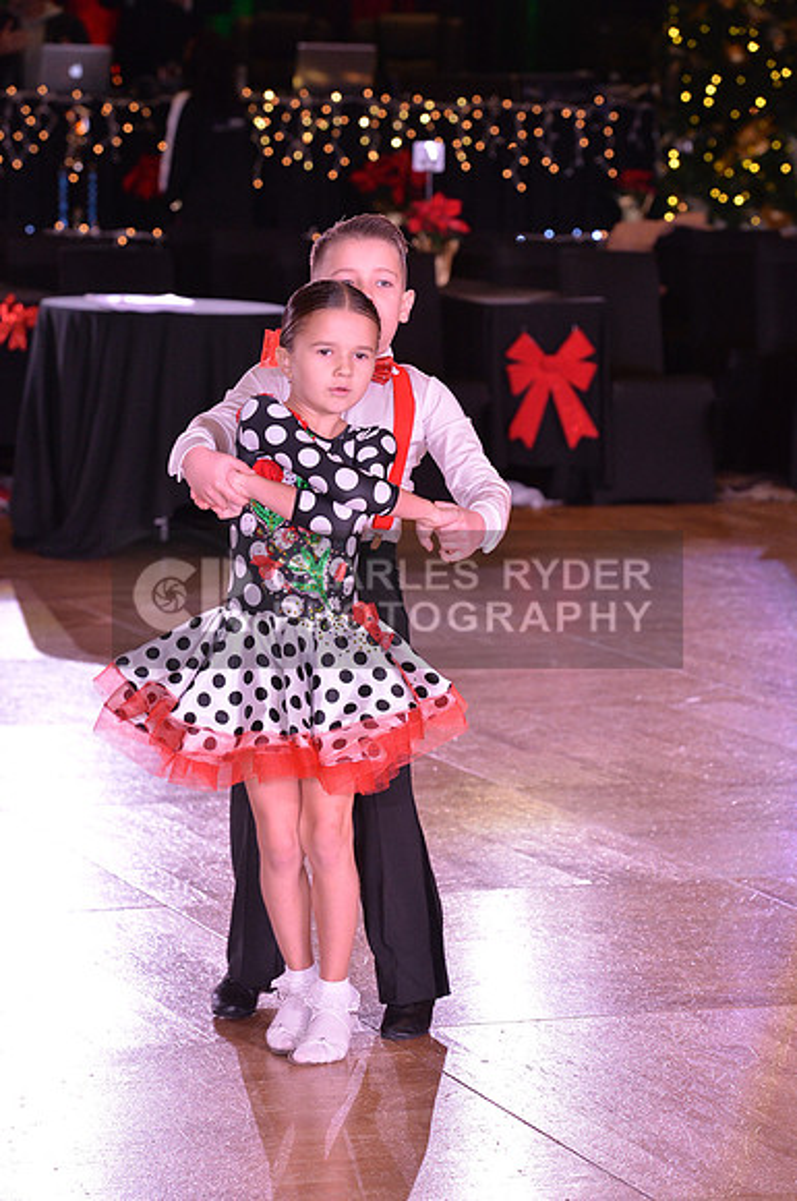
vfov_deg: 14.7
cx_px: 398
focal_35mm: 140
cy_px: 600
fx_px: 4663
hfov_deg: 9.8
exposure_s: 1/250
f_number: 6.3
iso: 2000
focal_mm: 140
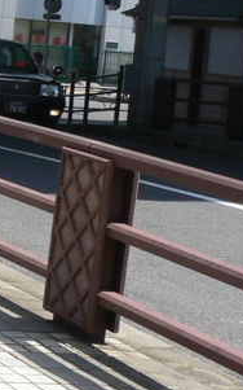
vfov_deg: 16.1
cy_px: 178
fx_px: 1378
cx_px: -319
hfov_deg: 9.2
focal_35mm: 130
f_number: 5.6
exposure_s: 1/320
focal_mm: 6
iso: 80
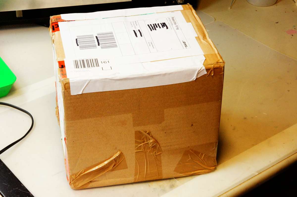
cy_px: 98
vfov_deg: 16.5
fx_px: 680
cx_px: 148
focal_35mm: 82
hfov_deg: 24.6
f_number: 29
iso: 1600
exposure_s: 1/1.67
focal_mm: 55
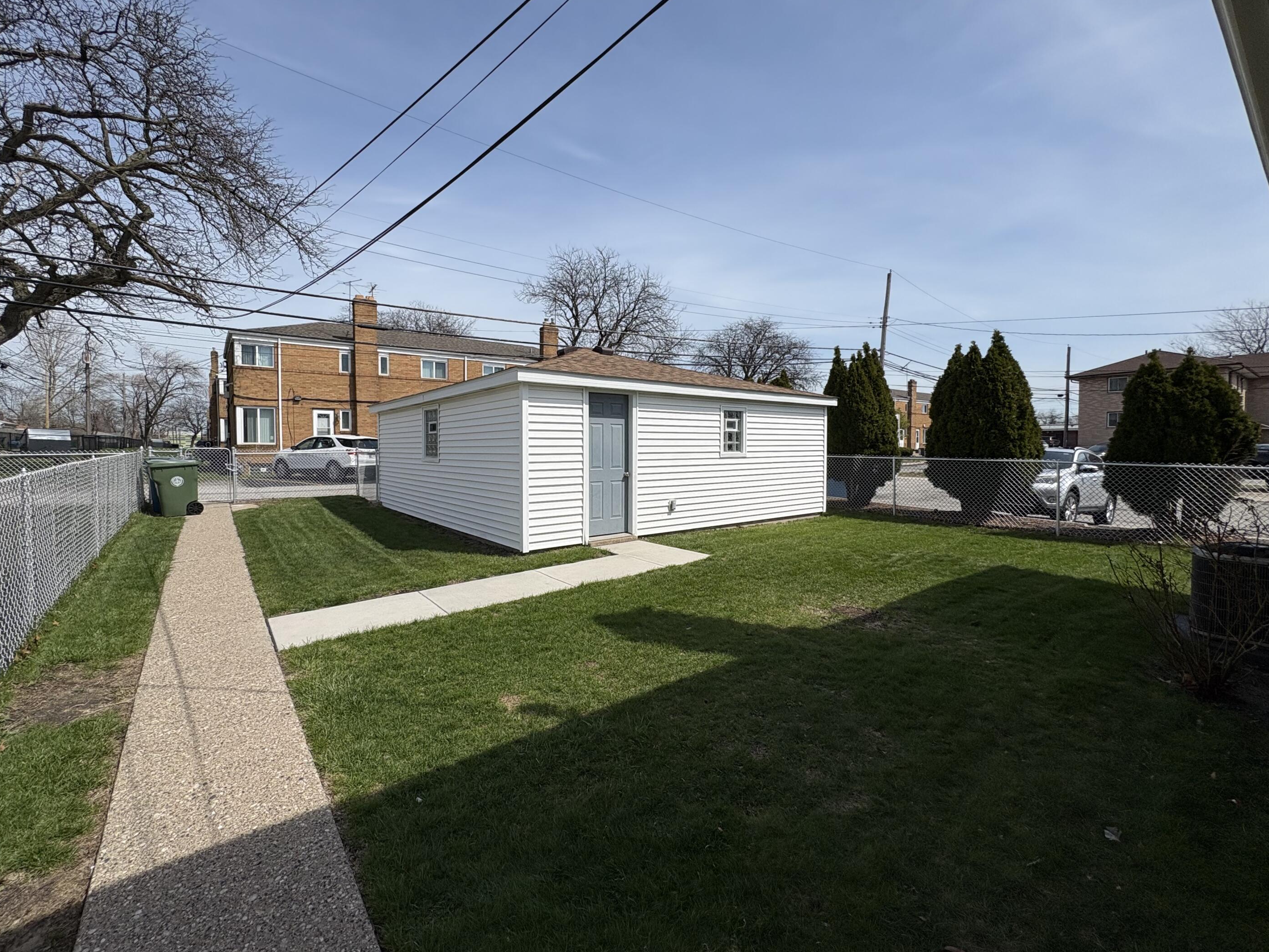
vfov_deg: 81.7
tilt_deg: -1.4
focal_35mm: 15
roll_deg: +0.2
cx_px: 594
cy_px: 462
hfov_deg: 98.0
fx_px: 550
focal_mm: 2.22
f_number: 2.2
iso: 50
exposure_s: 1/3717
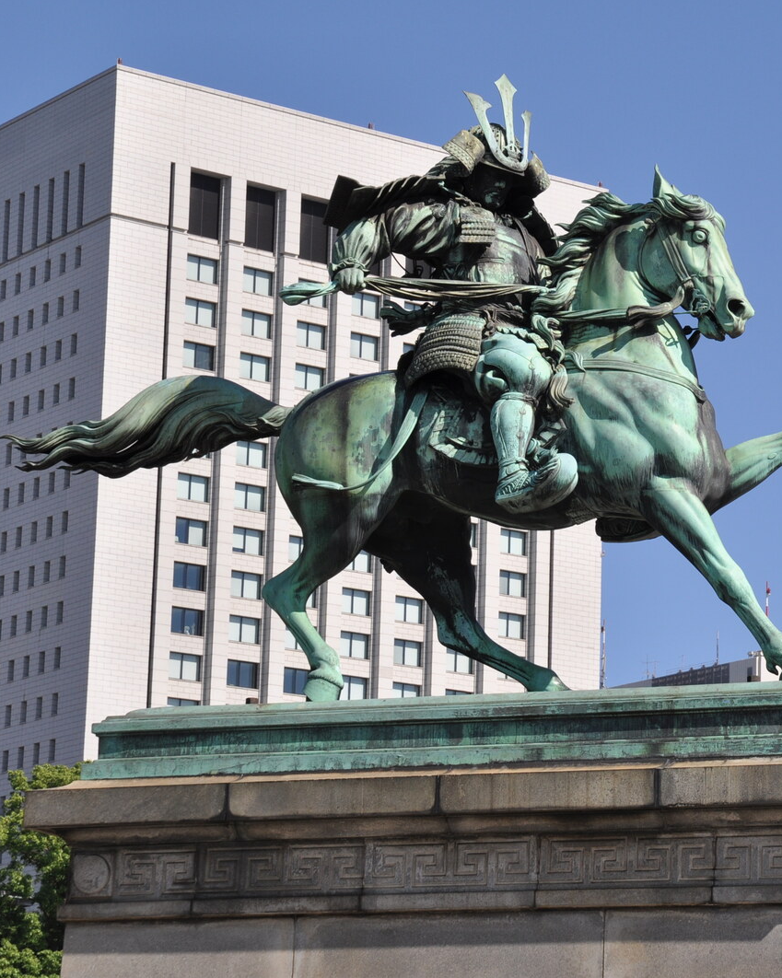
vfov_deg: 16.5
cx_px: 675
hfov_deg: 13.1
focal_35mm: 117
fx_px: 3378
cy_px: 490
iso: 200
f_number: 10
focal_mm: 55
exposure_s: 1/400
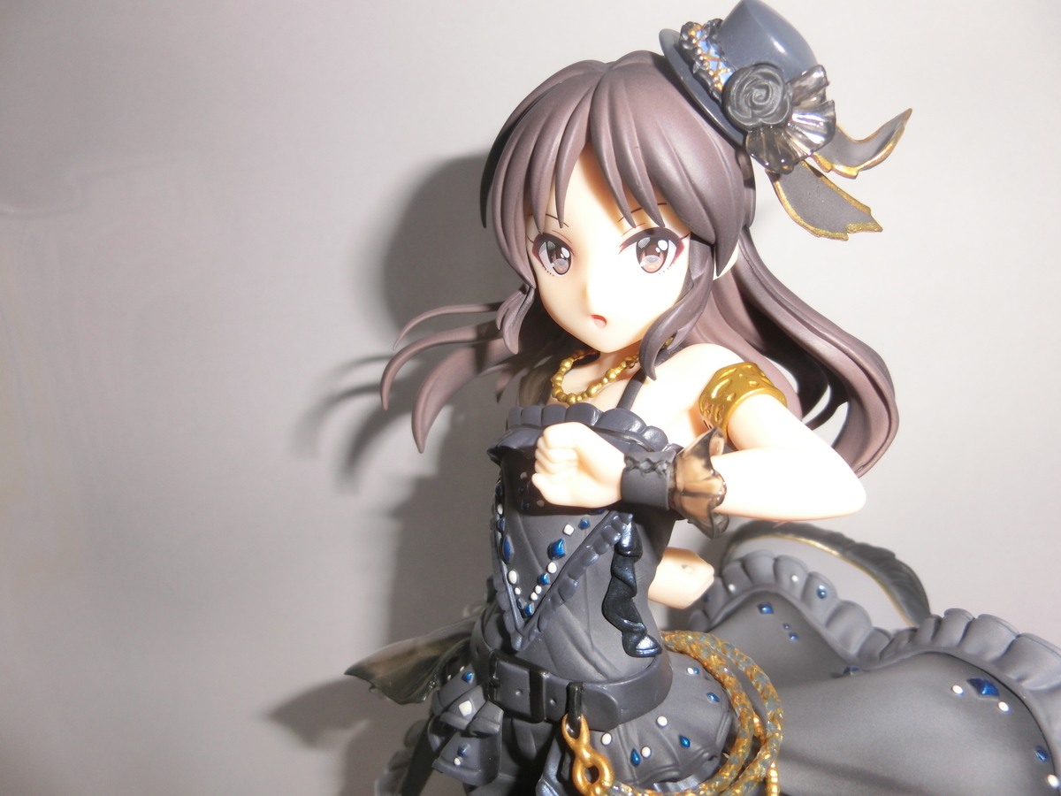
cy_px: 398
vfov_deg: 56.8
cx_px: 530
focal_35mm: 24
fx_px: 736
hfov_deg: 71.6
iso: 80
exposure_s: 1/25
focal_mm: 4.24
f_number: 3
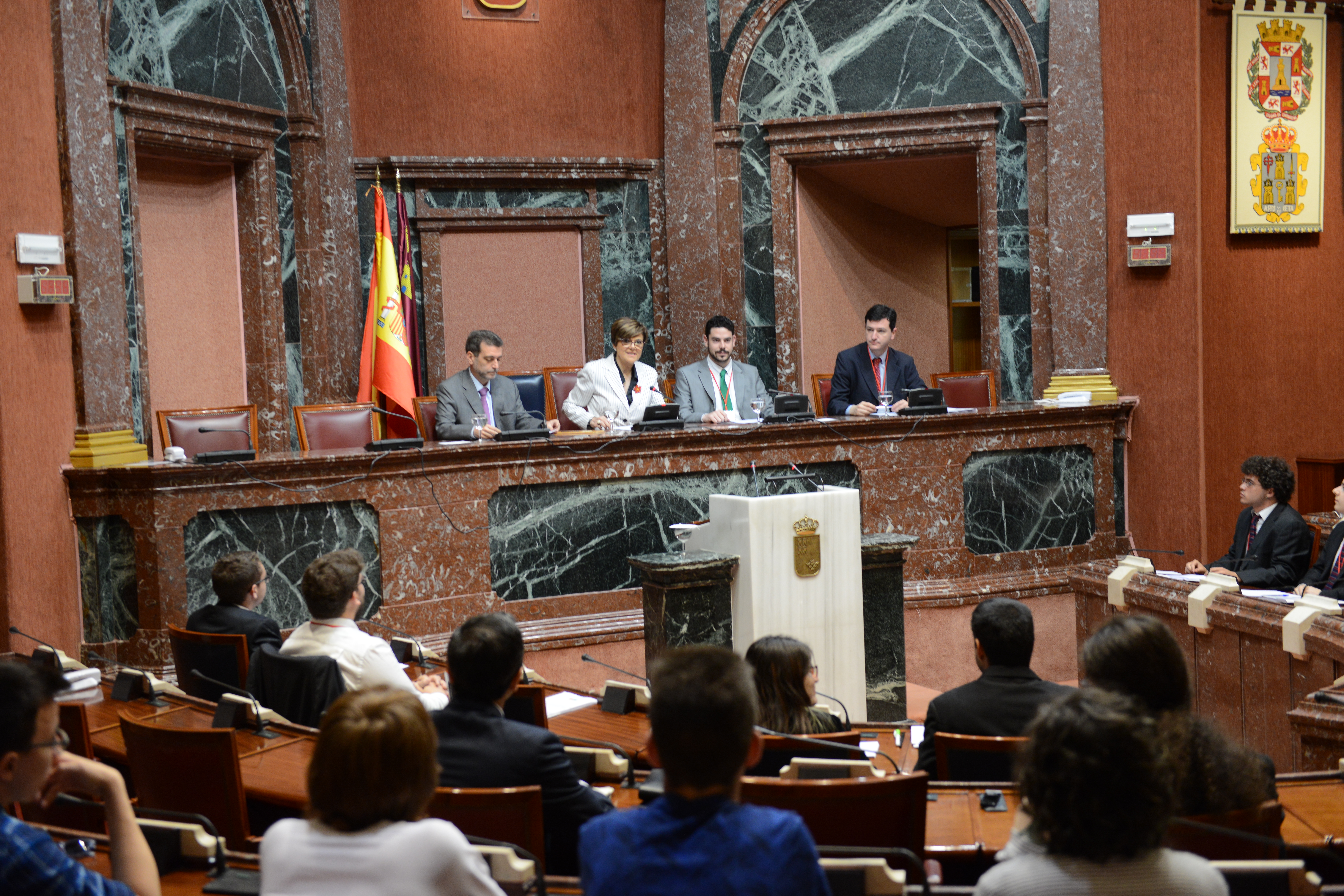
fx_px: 1941
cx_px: 672
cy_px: 448
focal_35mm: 52
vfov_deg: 26.0
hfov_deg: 38.2
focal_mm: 52
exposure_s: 1/80
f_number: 3.2
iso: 1600
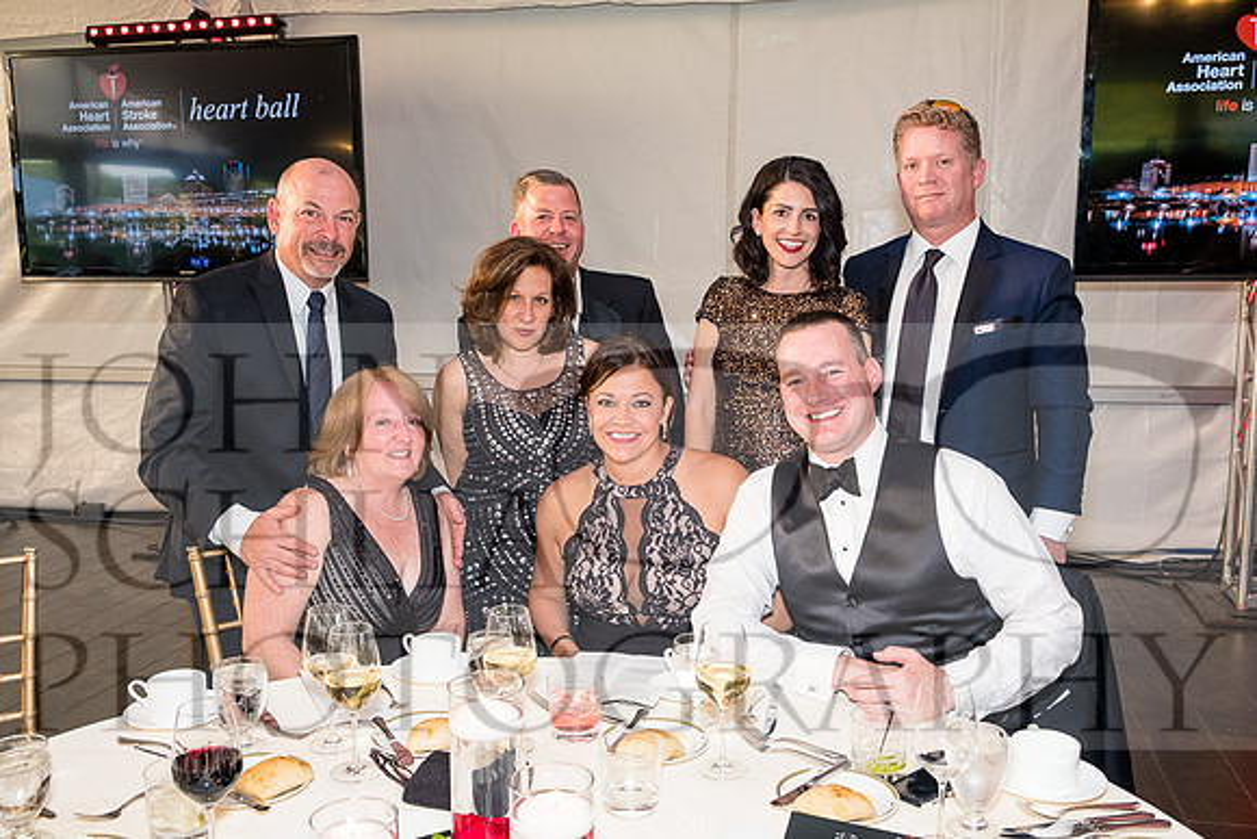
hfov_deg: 58.7
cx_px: 628
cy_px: 420
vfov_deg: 41.1
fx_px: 1118
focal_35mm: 32
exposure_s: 1/80
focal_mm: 21.4
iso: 1600
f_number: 5.6
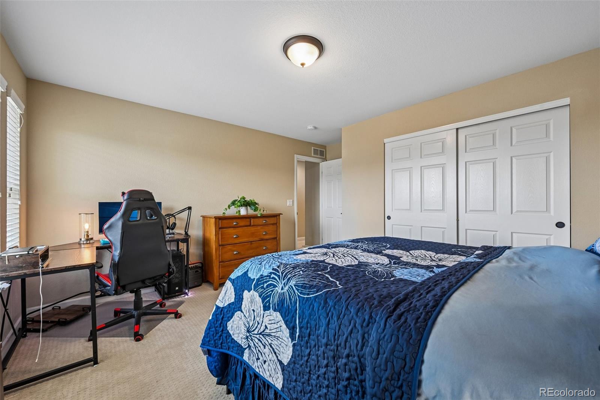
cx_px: 300
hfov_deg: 104.3
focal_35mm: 14
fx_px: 233
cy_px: 200
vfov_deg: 81.2
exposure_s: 1/8
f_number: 10
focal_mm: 14
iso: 400
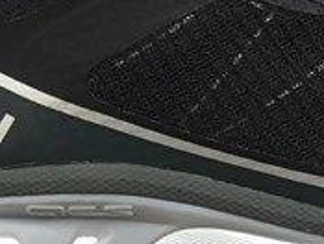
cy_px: 236
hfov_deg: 12.3
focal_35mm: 159
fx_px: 1491
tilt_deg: -21.7
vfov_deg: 9.3
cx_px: 298
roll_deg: +1.5
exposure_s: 1/100
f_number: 2.4
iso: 25
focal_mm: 3.3
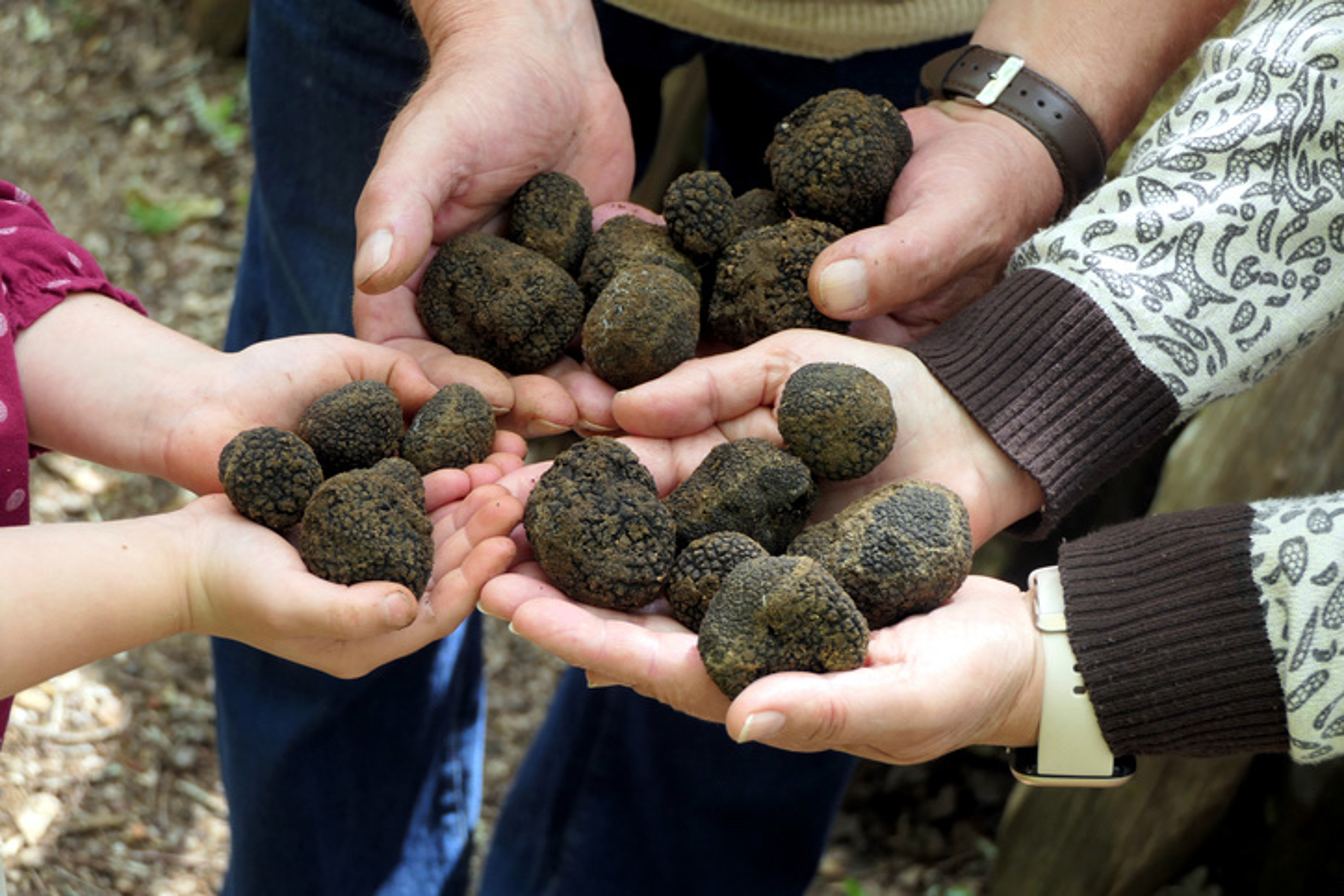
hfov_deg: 23.1
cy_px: 448
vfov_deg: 15.5
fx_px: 3286
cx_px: 672
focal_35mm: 88
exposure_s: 1/125
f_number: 4.1
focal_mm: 32.4
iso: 200
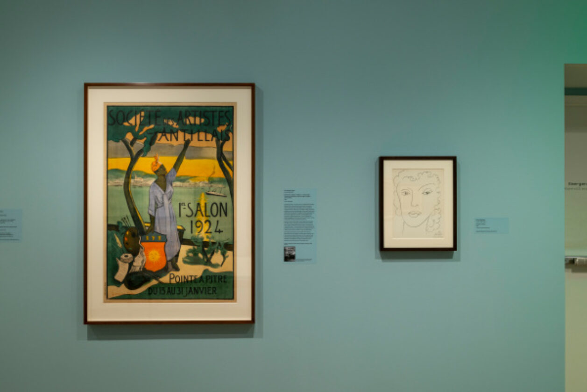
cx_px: 294
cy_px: 196
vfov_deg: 36.9
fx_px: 587
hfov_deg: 53.1
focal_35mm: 36
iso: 400
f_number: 8
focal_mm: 36
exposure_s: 1/2.5
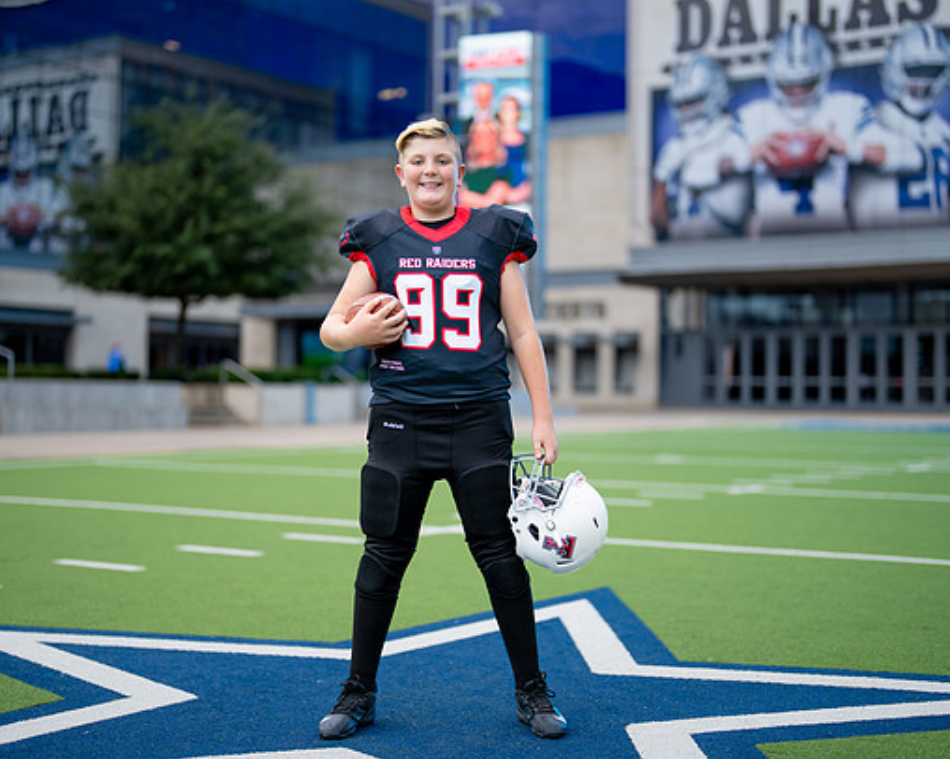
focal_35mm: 58
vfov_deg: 26.2
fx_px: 1630
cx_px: 459
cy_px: 371
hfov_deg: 32.5
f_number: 1.2
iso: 100
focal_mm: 50
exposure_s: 1/1600
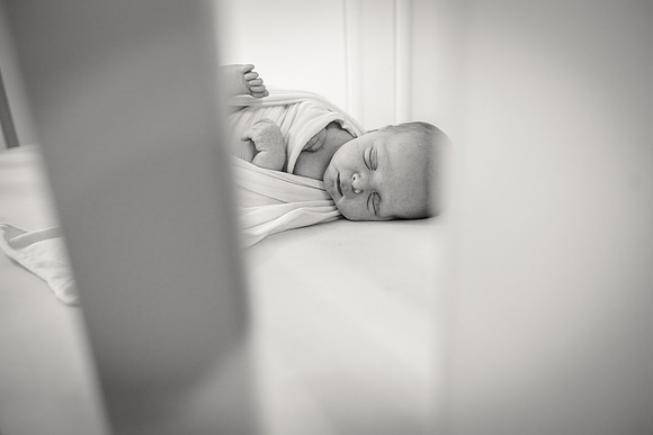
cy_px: 218
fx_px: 528
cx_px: 326
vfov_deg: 44.9
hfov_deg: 63.5
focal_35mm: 29
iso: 3200
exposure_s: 1/200
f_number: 2.8
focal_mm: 27
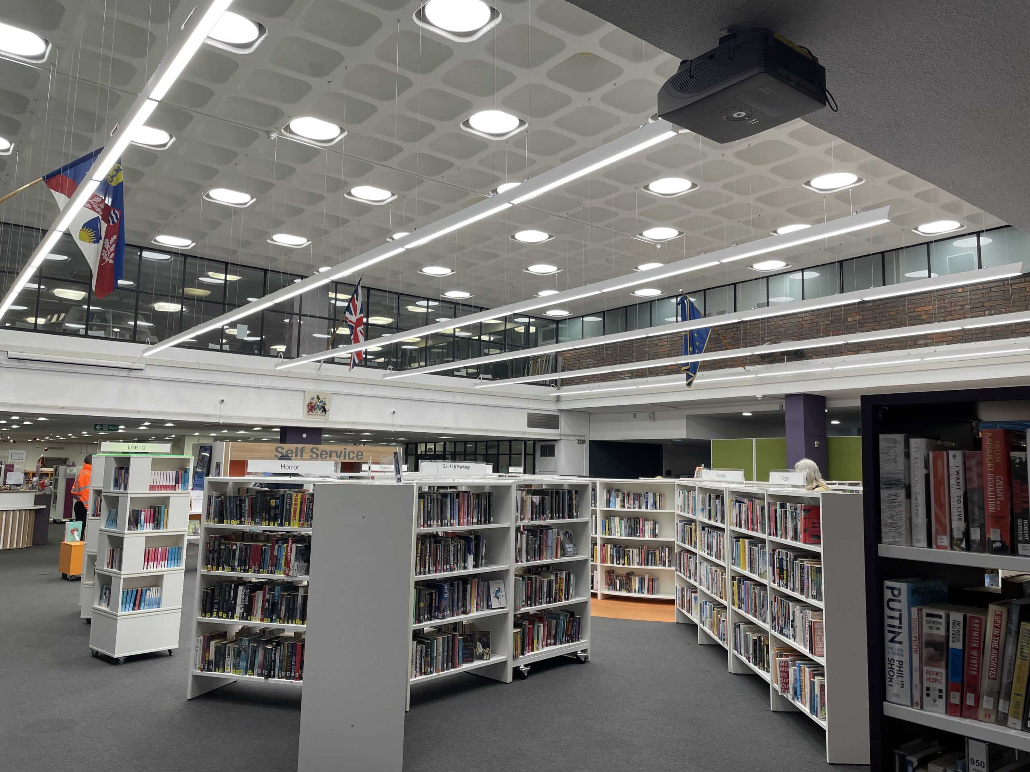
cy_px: 386
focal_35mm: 26
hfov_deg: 67.3
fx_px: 774
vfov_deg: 53.1
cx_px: 515
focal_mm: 4.2
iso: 40
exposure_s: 1/100
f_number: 1.6
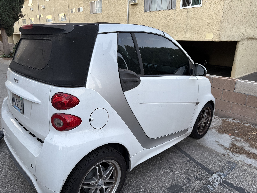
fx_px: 193
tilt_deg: -16.5
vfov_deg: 53.1
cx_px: 128
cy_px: 96
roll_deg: -1.3
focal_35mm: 26
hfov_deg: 67.3
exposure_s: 1/60
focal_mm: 5.96
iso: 125
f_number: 1.6
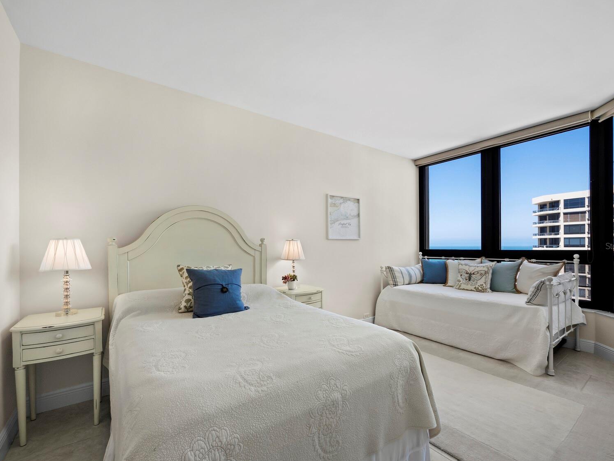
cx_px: 315
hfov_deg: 98.1
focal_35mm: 15
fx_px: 266
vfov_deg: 81.7
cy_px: 246
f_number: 11
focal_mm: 7
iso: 320
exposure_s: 1/8
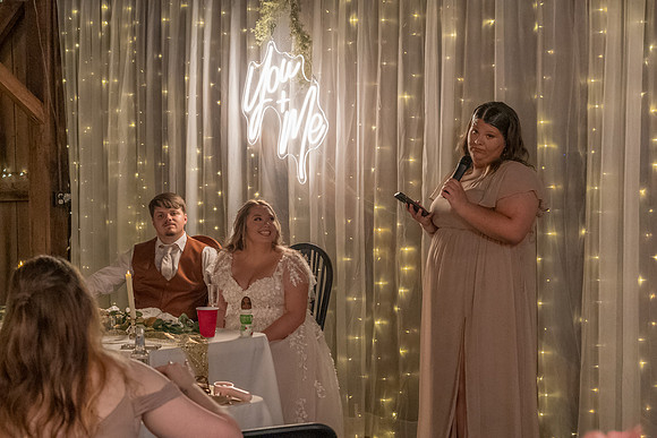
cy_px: 219
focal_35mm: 62
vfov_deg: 21.9
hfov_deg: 32.4
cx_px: 328
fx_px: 1132
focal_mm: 62
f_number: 6.3
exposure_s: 1/80
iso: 6400
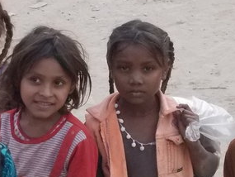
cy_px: 56
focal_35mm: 309
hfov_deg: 6.4
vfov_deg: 4.8
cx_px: 87
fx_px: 2099
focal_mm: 15.4
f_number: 6.3
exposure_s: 1/400
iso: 400
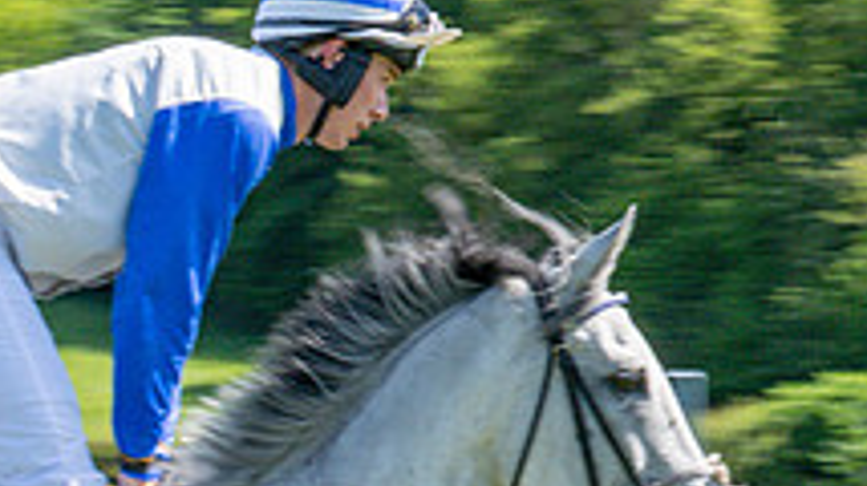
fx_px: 7971
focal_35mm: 347
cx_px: -114
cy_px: 624
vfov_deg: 3.5
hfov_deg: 6.2
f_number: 18
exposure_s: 1/160
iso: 200
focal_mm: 70
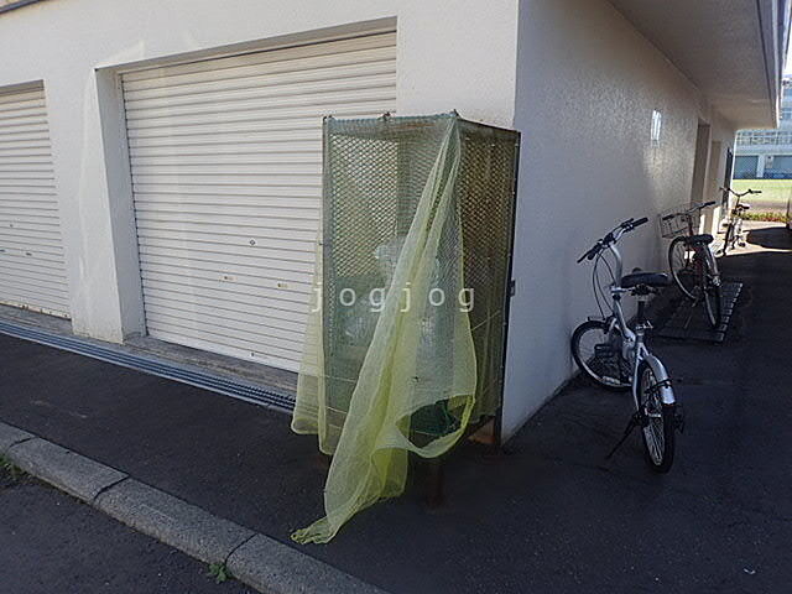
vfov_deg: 54.9
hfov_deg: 69.4
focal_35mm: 25
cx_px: 396
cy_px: 297
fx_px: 572
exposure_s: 1/400
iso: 100
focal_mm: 4.5
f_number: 2.8
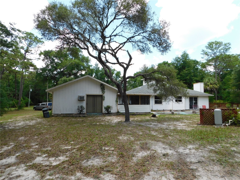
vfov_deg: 58.9
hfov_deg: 73.9
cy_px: 90
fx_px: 159
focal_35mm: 23
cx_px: 120
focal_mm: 4
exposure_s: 1/500
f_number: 3
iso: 125
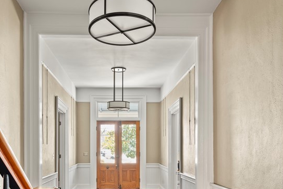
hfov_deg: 57.0
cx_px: 121
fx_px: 259
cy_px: 148
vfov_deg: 38.6
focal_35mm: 33
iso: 500
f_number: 8
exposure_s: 5
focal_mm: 16.5
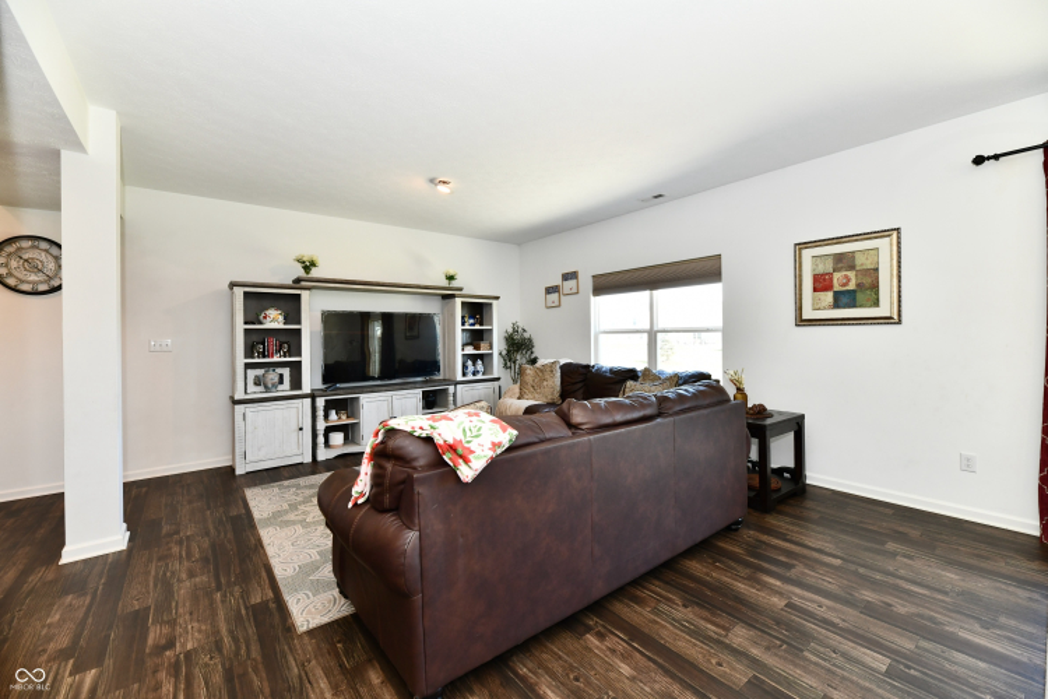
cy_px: 350
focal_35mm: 14
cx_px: 524
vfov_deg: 81.2
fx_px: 408
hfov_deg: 104.3
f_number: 6.3
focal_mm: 14
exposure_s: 1/60
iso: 640
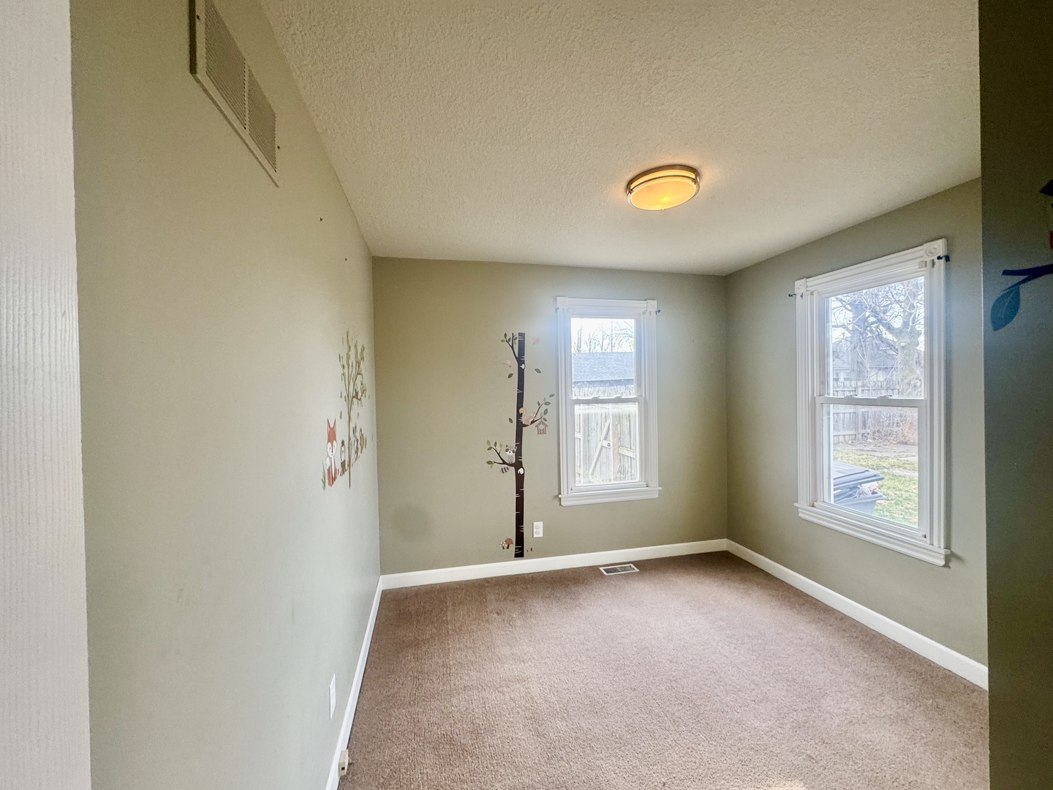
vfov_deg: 85.7
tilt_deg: -1.2
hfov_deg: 102.1
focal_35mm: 14
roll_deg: +1.1
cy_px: 395
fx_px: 426
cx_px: 526
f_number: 2.2
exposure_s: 1/99
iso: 160
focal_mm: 2.22
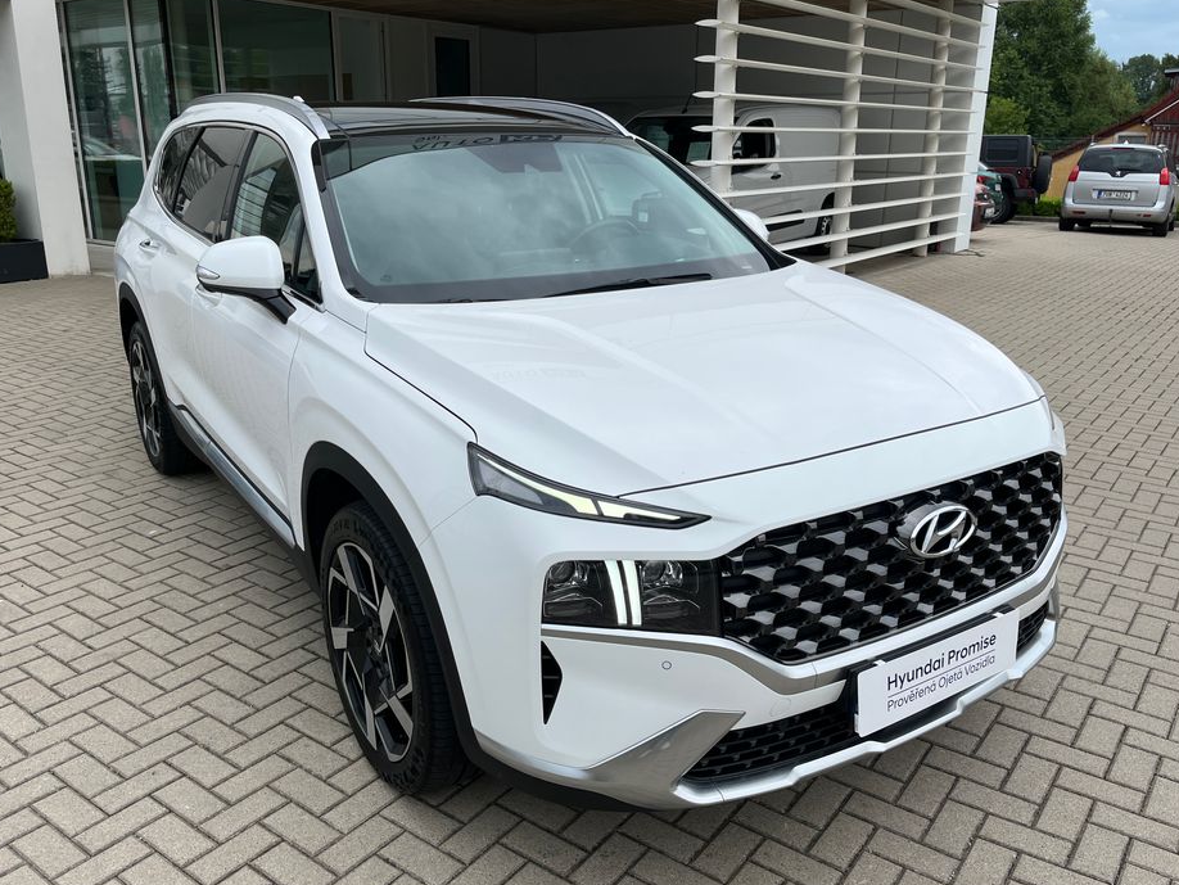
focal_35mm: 29
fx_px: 988
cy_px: 443
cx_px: 575
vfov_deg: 48.2
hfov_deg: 61.6
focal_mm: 5.1
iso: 50
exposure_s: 1/3745
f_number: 1.6
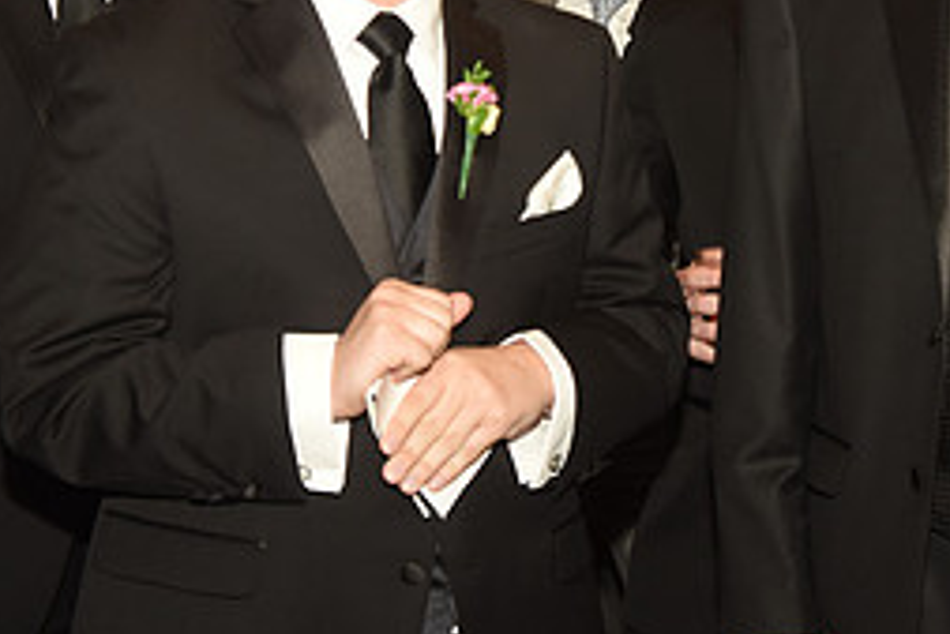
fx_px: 2904
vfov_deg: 12.3
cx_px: 488
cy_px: -6
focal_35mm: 110
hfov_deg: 18.6
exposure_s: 1/125
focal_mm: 48
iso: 800
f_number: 5.6
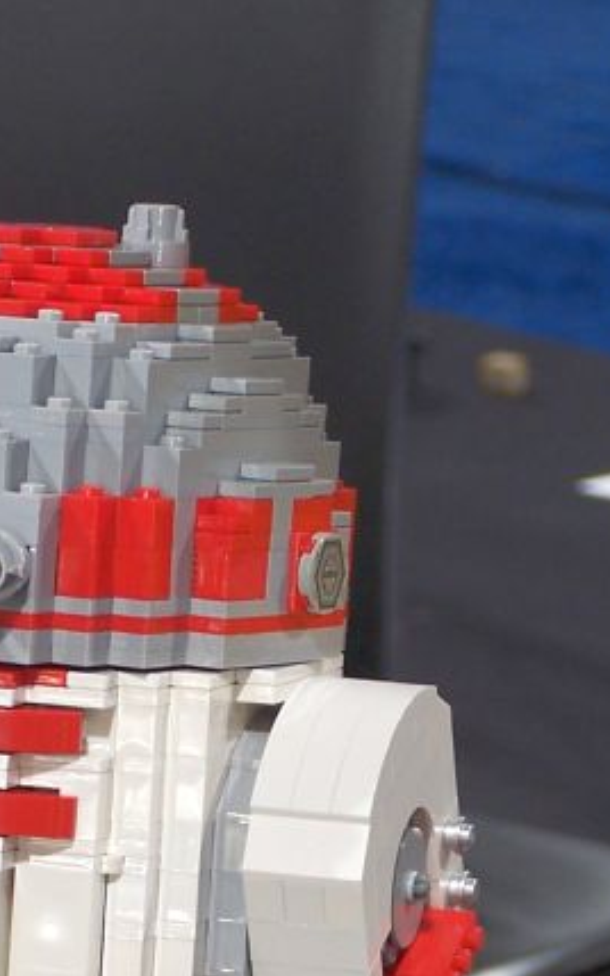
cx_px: 52
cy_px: 1160
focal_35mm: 296
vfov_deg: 7.0
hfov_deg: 4.4
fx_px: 7876
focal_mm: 19.4
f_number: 3.2
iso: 80
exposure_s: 1/6
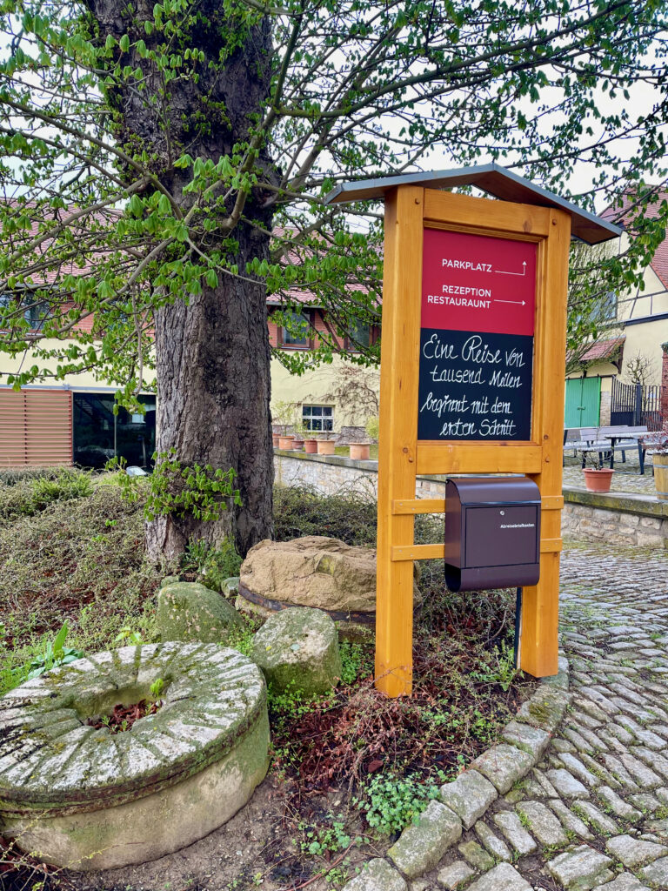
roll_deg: -1.4
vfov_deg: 69.4
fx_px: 643
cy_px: 446
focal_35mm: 25
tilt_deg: -3.1
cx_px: 334
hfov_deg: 54.9
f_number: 1.6
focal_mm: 5.1
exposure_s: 1/121
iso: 80
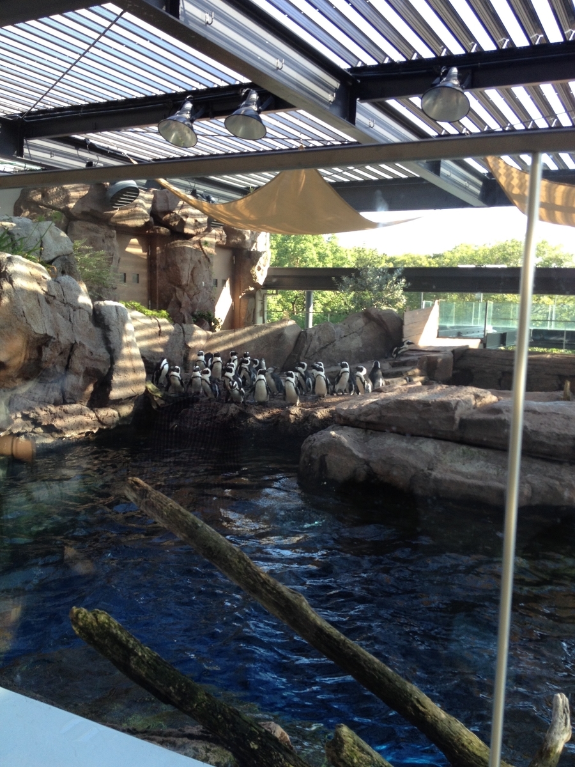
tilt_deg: -11.6
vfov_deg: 52.6
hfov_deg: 40.7
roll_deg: -0.1
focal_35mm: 35
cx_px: 288
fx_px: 775
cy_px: 384
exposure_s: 1/126
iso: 50
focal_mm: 4.28
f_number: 2.4
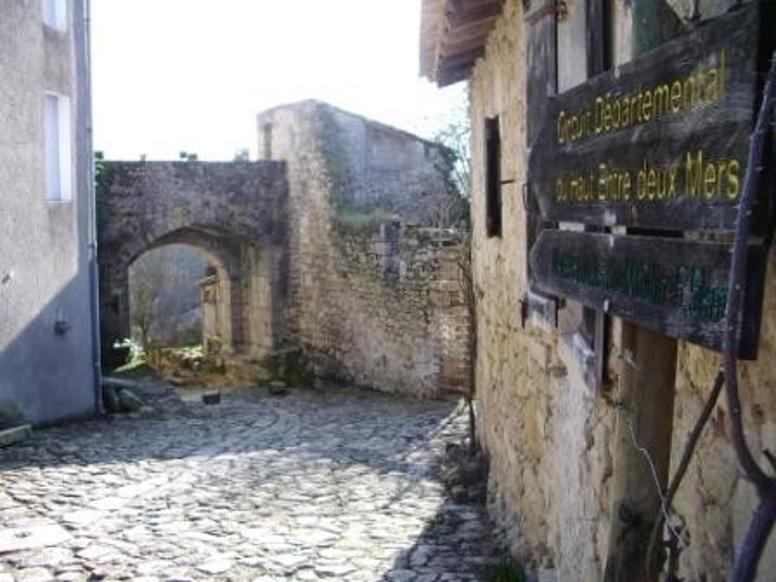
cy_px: 291
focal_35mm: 35
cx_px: 388
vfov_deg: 40.7
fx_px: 785
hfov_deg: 52.6
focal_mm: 5.8
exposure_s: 1/160
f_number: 2.6
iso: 50
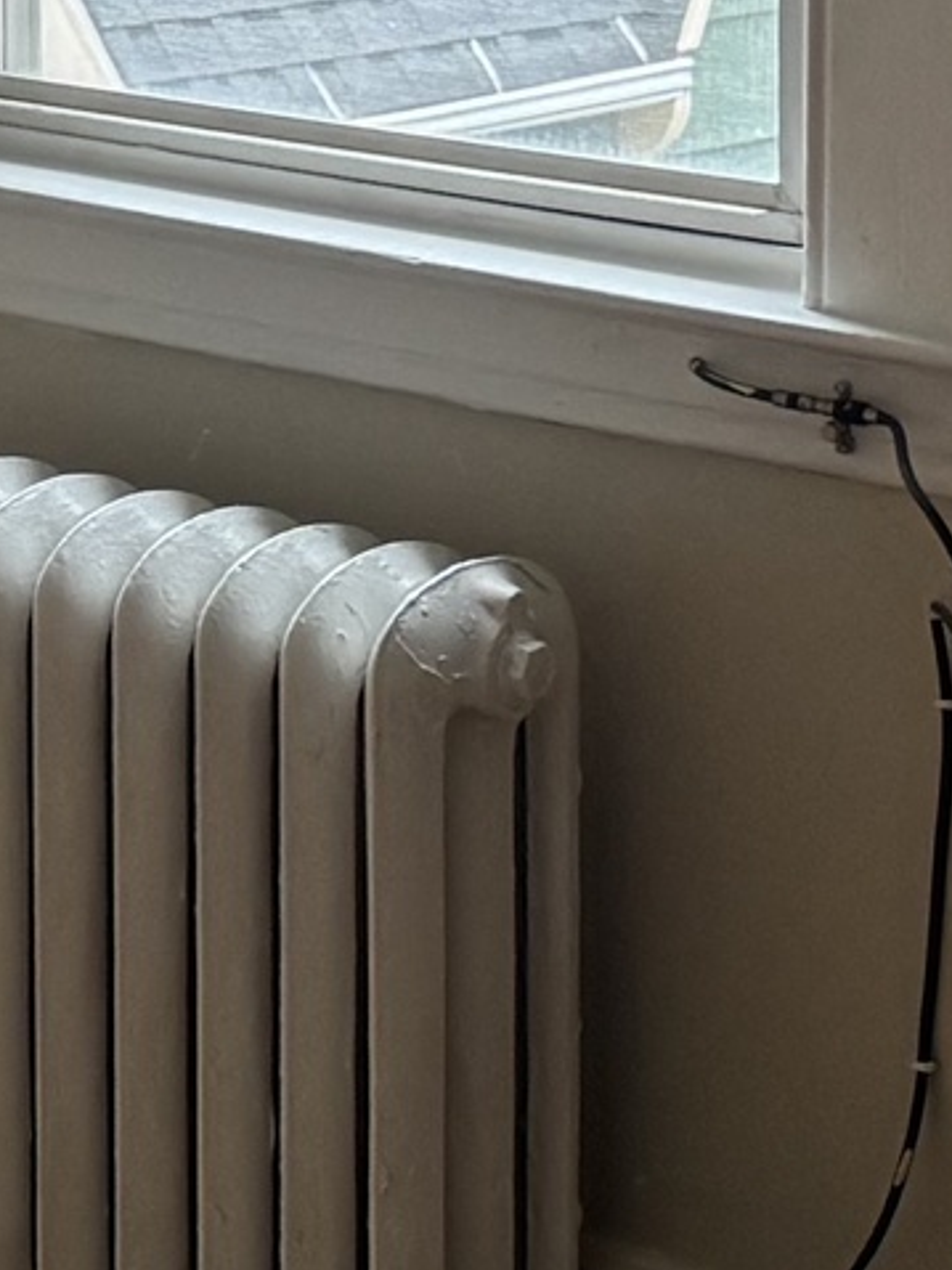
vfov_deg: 12.4
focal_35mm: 154
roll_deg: +0.2
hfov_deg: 8.6
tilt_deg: -1.9
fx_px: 5650
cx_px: -1458
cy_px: -488
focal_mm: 6.86
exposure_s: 1/120
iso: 160
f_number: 1.78
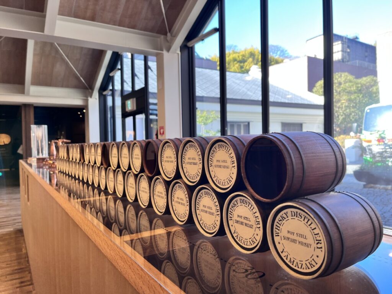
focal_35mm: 26
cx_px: 196
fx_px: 294
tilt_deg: -1.3
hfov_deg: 67.3
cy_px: 147
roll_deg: +1.2
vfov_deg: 53.1
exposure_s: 1/120
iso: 40
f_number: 1.6
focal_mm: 5.1
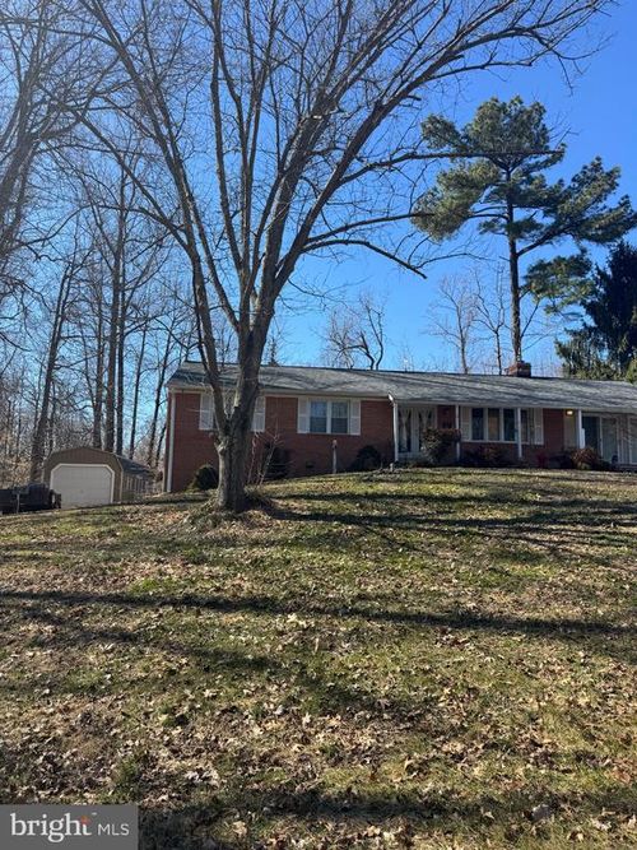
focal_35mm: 24
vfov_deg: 71.6
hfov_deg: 56.8
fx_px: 589
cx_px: 318
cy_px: 425
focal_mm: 6.76
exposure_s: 1/2331
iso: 80
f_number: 1.78
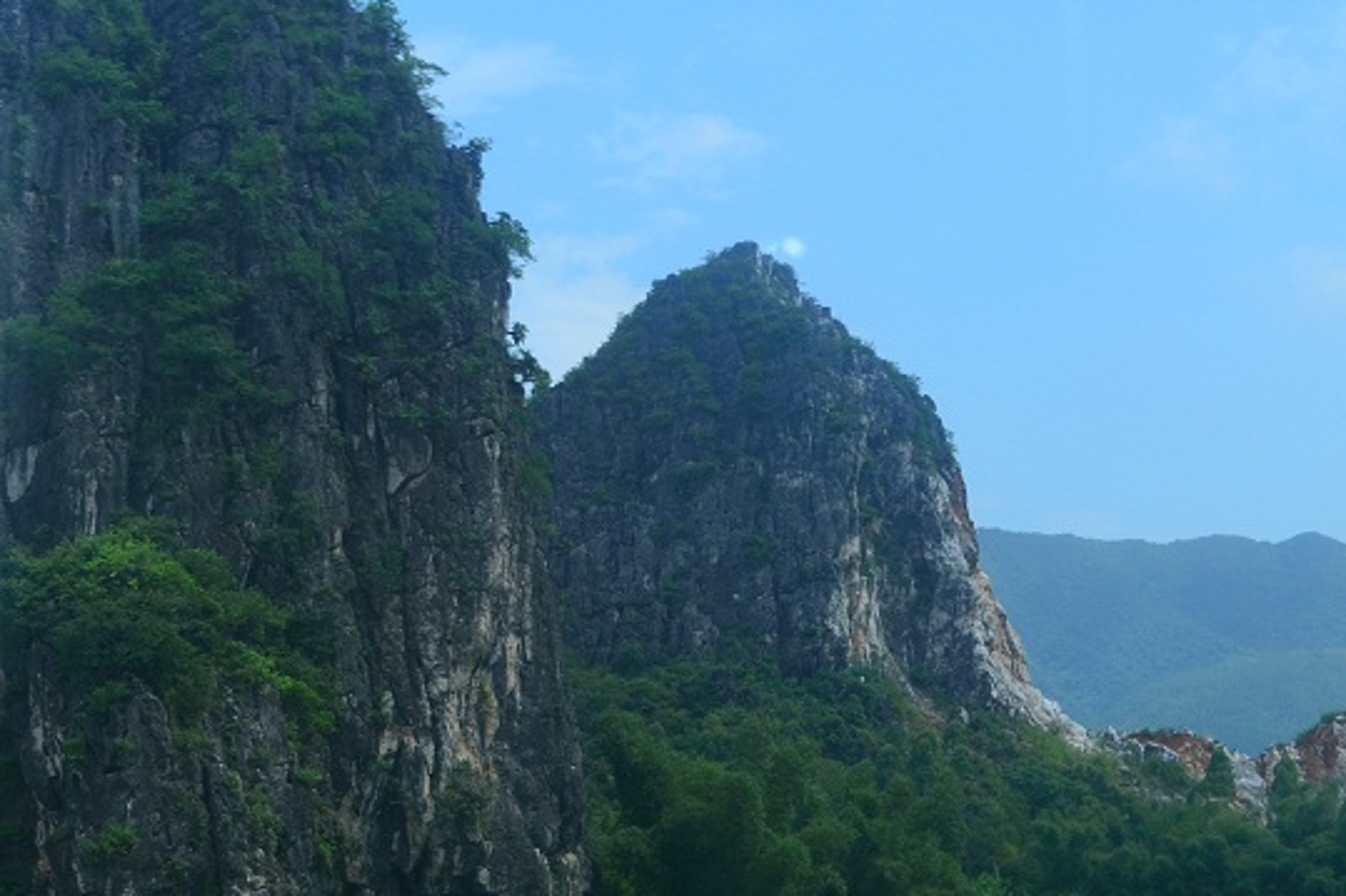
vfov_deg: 15.0
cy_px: 427
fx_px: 3401
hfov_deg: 22.0
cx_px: 217
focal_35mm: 91
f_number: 8
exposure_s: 1/250
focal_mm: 32
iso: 140
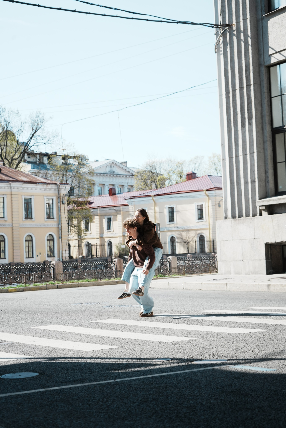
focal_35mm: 70
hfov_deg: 19.5
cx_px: 143
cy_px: 214
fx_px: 834
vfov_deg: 28.8
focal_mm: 70
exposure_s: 1/800
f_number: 5.6
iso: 320
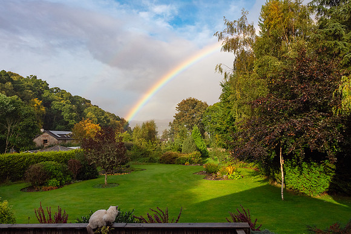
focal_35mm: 26
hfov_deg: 70.4
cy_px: 99
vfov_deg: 50.2
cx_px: 172
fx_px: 249
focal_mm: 12
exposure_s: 1/800
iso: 200
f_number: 5.6
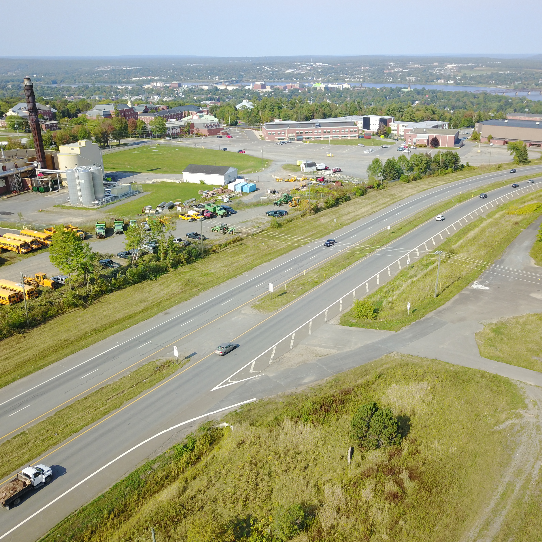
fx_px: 549
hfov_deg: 52.4
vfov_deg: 52.5
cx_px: 303
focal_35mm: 31
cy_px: 271
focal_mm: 4.73
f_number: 2.2
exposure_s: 1/774
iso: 100
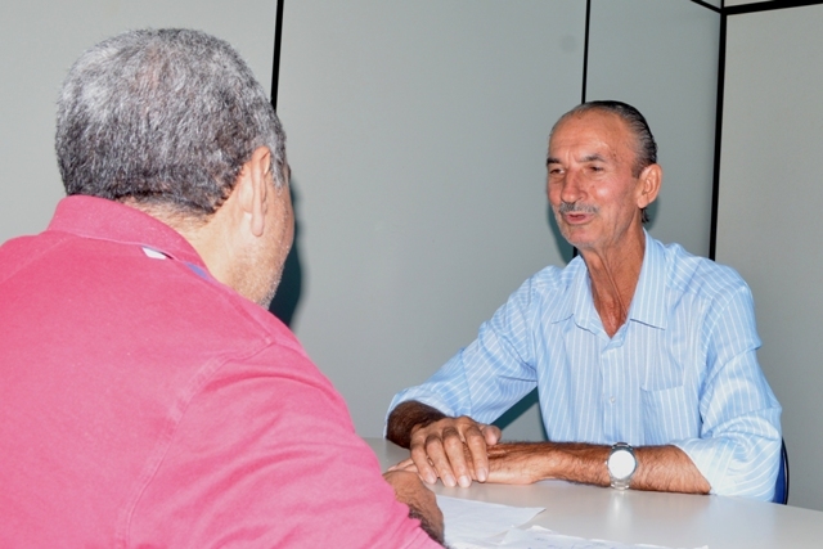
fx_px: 686
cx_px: 412
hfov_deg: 61.9
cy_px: 274
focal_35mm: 30
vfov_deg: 43.6
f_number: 8
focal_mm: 20
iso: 400
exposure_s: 1/125
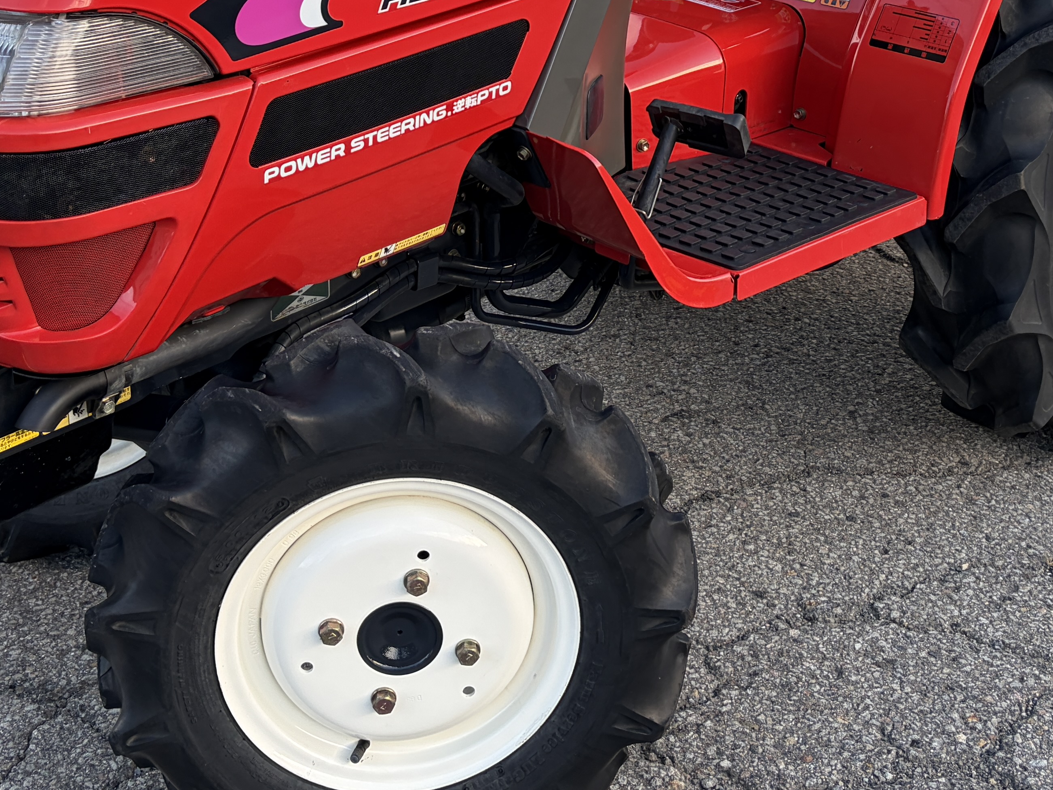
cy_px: -42
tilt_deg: -14.5
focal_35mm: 57
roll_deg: -0.8
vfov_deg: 24.2
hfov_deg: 33.7
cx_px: 586
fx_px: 1734
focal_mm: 5.96
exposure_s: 1/294
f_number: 1.6
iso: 50
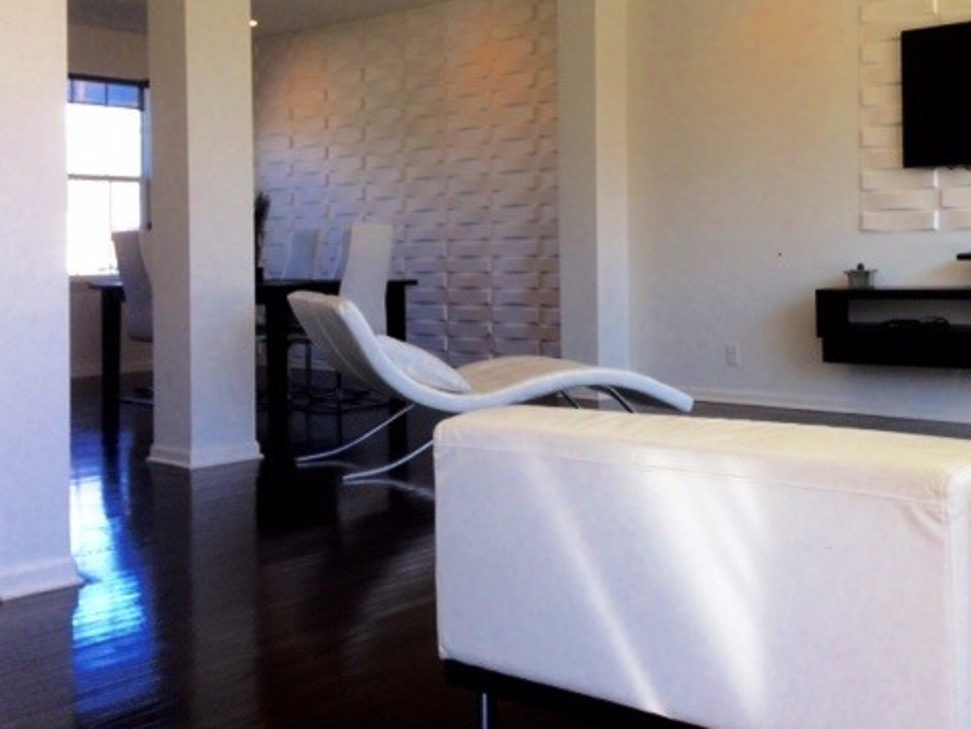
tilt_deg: +1.0
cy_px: 253
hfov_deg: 42.5
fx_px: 1234
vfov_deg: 32.6
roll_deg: +0.1
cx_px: 631
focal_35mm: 44
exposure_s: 1/120
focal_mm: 4.12
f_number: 2.4
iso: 64
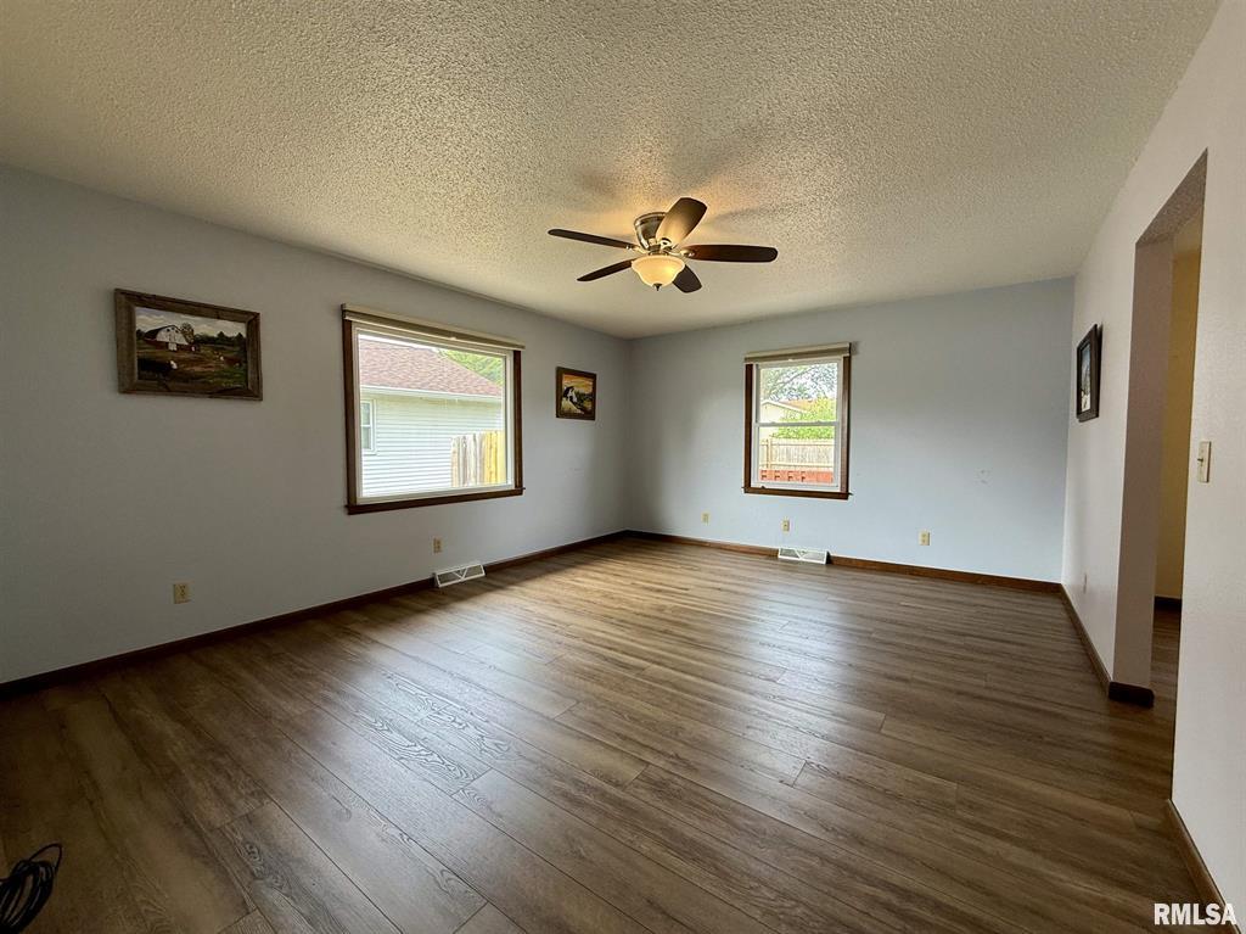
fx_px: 504
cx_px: 623
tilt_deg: -2.6
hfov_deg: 102.1
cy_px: 467
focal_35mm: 14
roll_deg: -1.3
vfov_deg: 85.6
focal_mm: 2.22
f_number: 2.2
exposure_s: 1/120
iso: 80
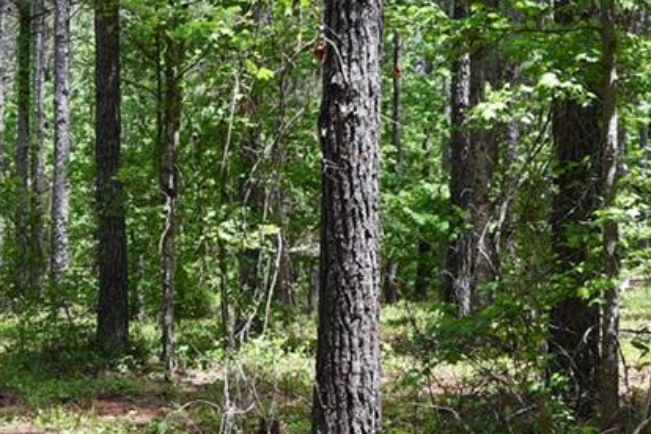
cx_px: -110
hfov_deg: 21.4
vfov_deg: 15.4
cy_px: 228
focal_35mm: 89
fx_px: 1609
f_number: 6.3
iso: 200
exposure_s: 1/250
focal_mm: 18
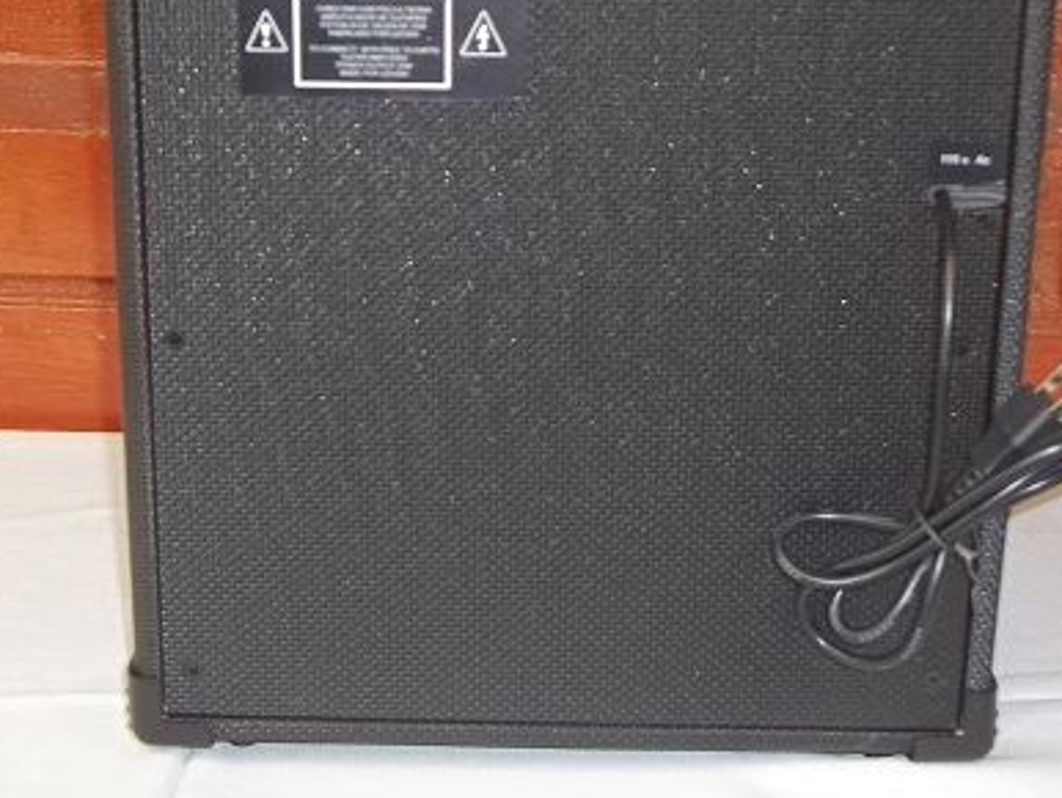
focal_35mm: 58
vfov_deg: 25.1
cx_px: 503
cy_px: 266
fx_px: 1781
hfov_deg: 33.2
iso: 64
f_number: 2.9
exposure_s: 1/30
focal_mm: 5.7
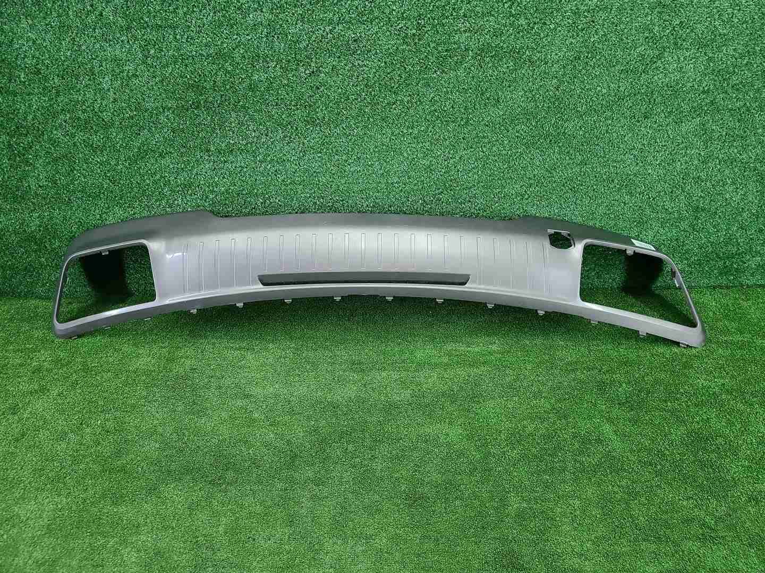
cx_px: 382
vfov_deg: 53.1
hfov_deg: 67.3
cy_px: 286
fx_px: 575
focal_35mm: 26
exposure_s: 1/50
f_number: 1.8
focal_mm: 5.4
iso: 168
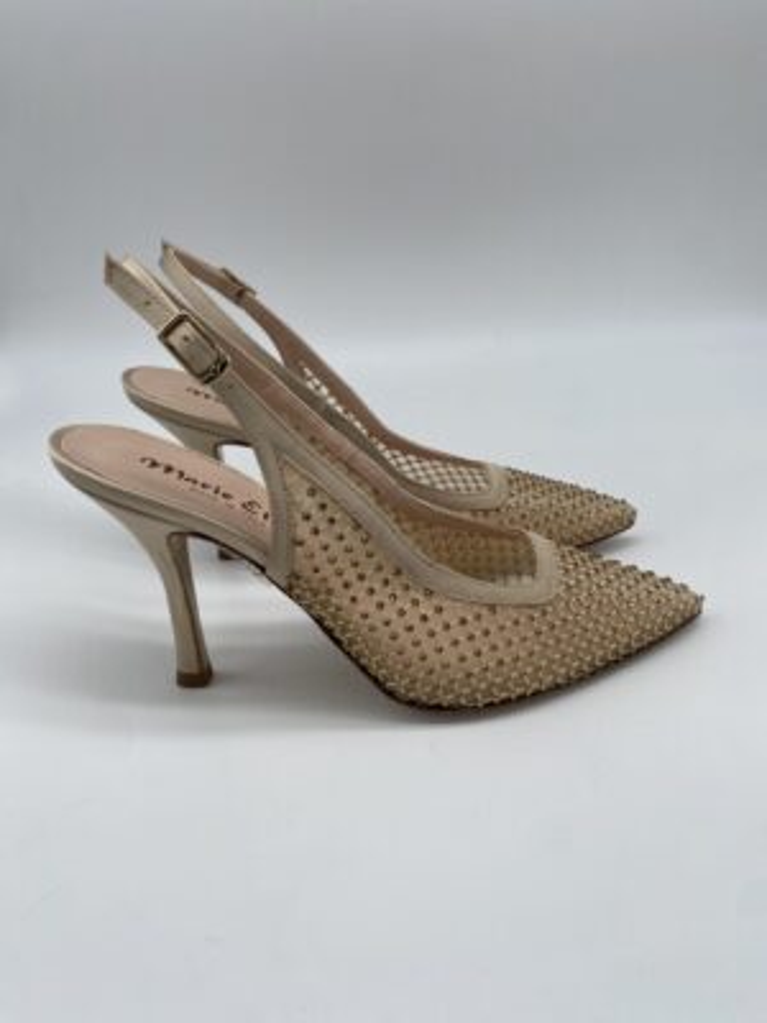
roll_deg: +0.7
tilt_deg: -21.9
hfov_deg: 53.1
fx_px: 768
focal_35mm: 26
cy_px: 512
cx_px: 384
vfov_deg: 67.3
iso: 32
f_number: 1.8
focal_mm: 4.25
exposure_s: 1/1082
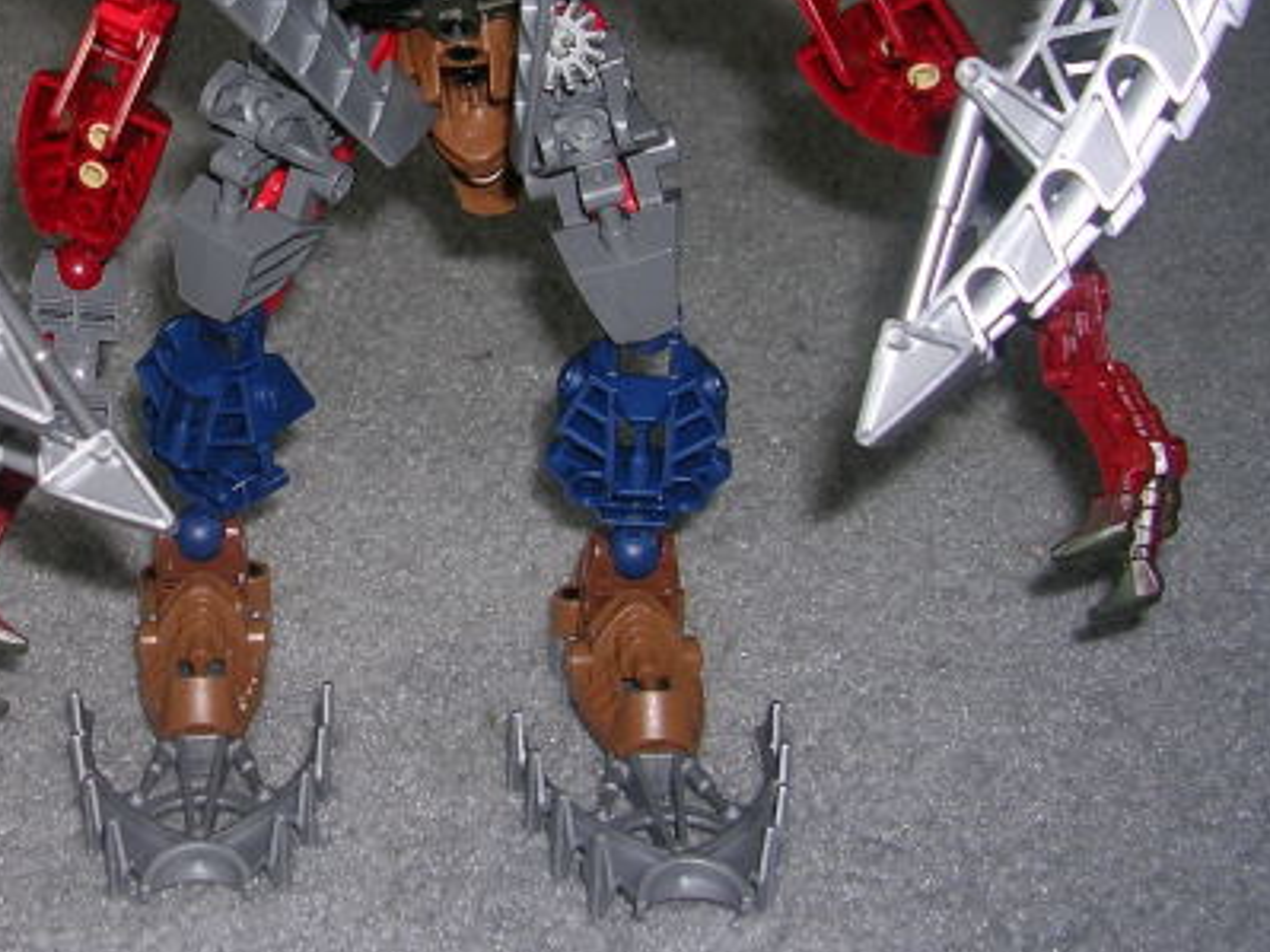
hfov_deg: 31.0
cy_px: 239
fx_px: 2237
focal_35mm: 61
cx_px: 283
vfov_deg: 23.8
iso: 50
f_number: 2.8
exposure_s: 1/60.1
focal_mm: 5.8
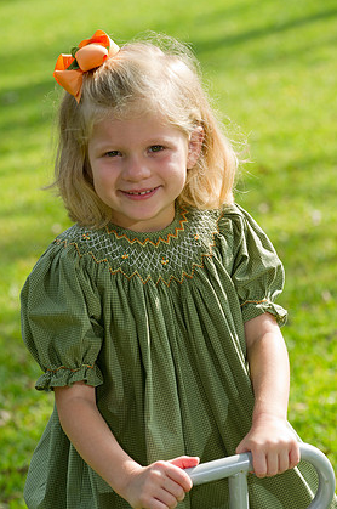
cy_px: 266
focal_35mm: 145
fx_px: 2043
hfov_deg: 9.4
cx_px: 157
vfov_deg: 14.2
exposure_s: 1/250
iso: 320
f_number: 6.3
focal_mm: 135
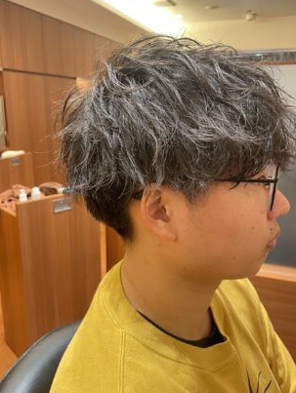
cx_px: 160
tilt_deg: -12.7
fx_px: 330
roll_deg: +0.3
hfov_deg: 48.2
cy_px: 181
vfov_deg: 61.5
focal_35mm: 29
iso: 250
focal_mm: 4.2
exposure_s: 1/50
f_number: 1.6
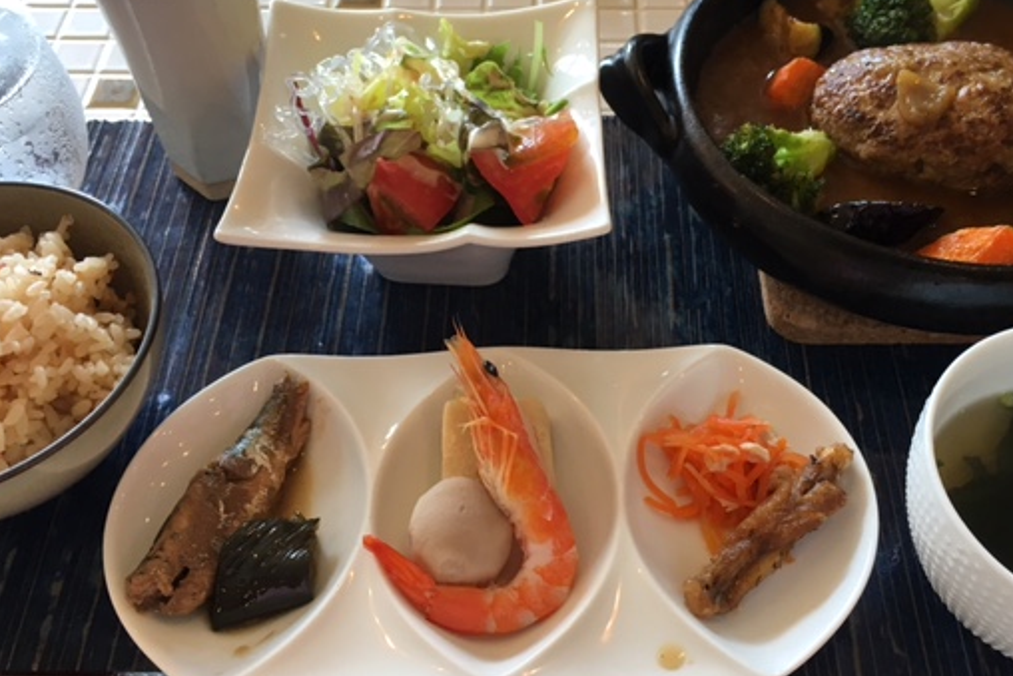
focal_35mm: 38
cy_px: 341
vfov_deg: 35.1
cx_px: 574
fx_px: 1070
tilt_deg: -52.7
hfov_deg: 50.5
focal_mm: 4.15
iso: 32
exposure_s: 1/30
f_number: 2.2
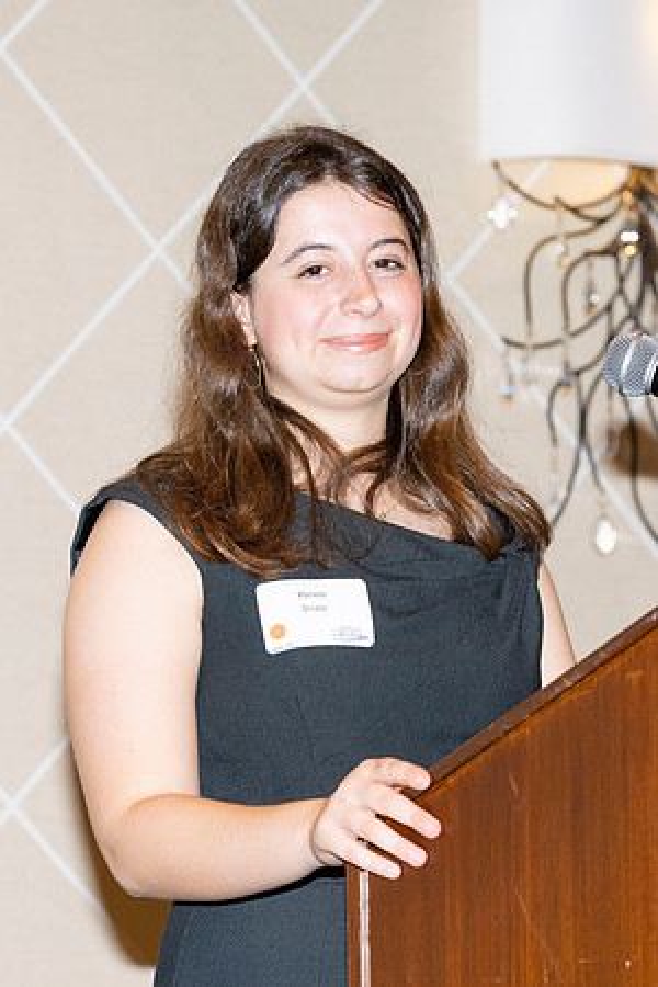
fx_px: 4419
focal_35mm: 161
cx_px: 368
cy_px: 495
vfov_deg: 12.7
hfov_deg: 8.5
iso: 1000
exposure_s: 1/125
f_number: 5.6
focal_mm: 105
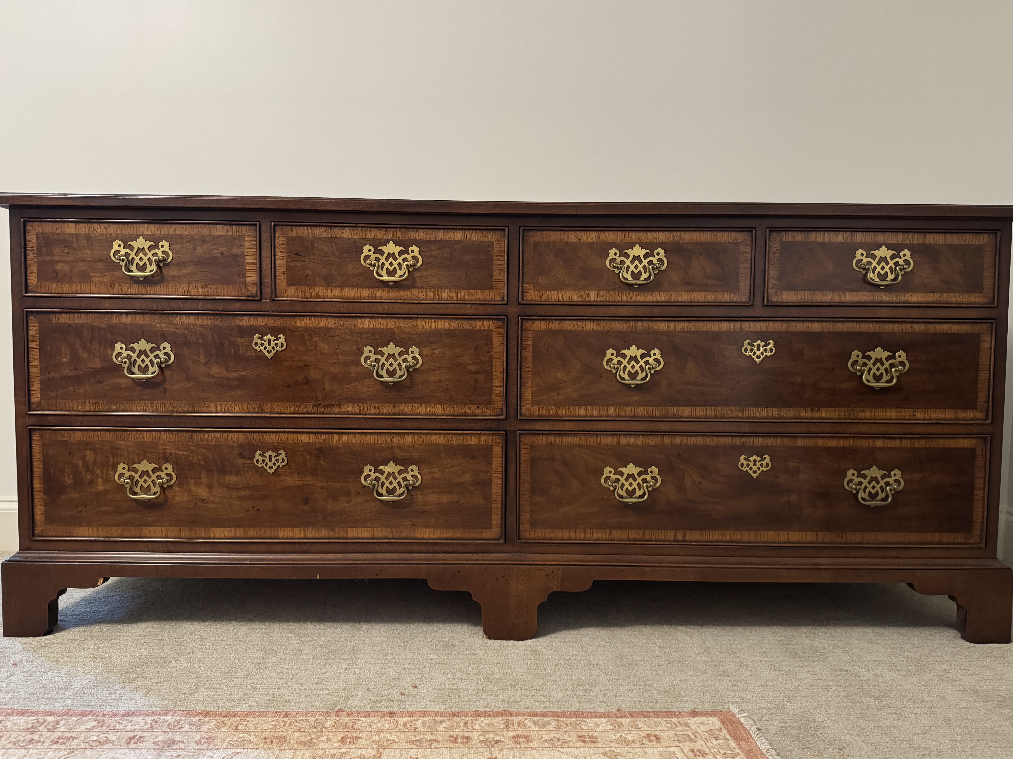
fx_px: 761
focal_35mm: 26
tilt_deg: -4.5
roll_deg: -0.6
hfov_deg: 67.3
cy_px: 400
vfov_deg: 53.0
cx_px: 513
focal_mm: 6.76
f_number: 1.78
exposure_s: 1/40
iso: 1000
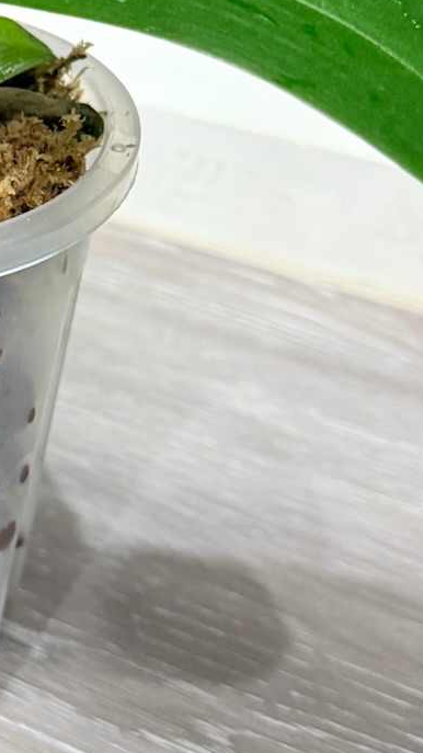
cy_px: 180
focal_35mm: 78
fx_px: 1557
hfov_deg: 14.8
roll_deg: -0.6
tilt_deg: -29.1
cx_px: -134
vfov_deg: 26.8
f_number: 1.78
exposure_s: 1/60
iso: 500
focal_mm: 6.76
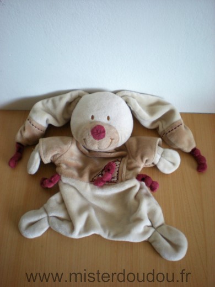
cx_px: 108
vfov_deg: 49.0
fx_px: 315
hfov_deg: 37.7
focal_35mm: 38
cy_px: 144
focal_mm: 6.3
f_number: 3.1
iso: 200
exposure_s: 1/59
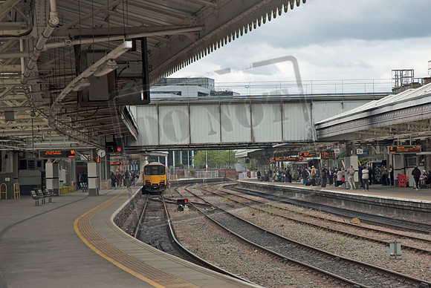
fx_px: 1168
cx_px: 216
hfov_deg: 20.9
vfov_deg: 14.1
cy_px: 144
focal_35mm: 98
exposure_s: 1/500
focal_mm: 65
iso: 280
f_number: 5.6
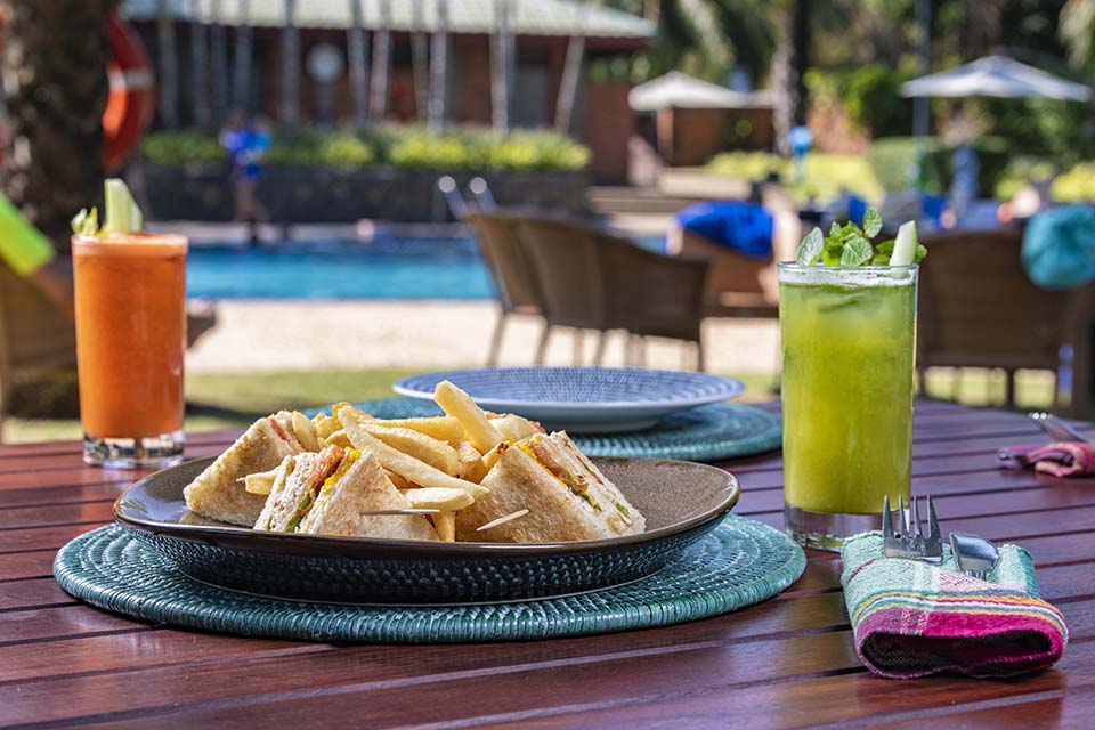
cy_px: 365
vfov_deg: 18.9
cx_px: 548
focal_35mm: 72
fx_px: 2190
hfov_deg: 28.1
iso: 500
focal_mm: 72
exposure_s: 1/250
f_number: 10
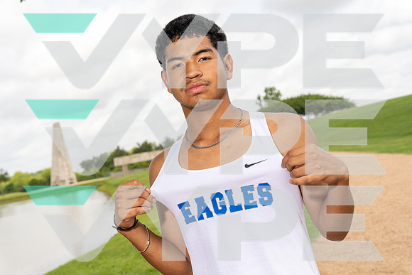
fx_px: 572
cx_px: 206
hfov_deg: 39.6
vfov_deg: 27.0
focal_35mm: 50
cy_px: 138
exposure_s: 1/250
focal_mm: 50
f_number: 6.3
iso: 100
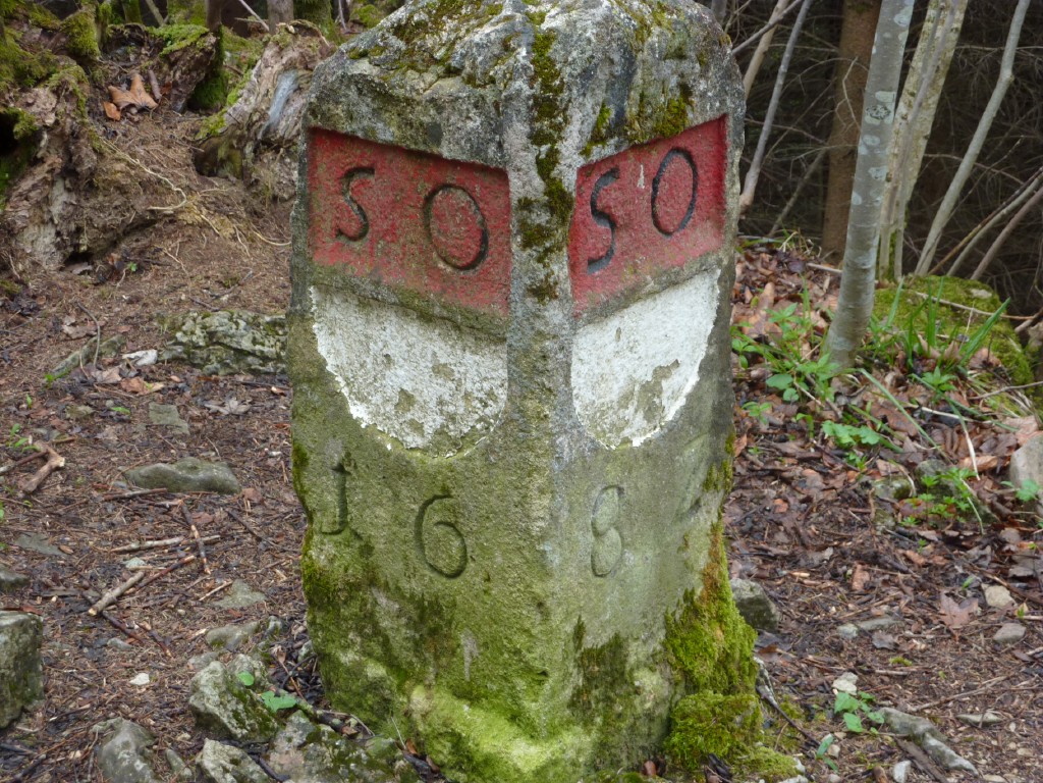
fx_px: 2019
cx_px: 522
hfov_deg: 29.0
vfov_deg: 21.9
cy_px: 392
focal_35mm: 67
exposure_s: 1/40
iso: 80
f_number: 4.1
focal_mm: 11
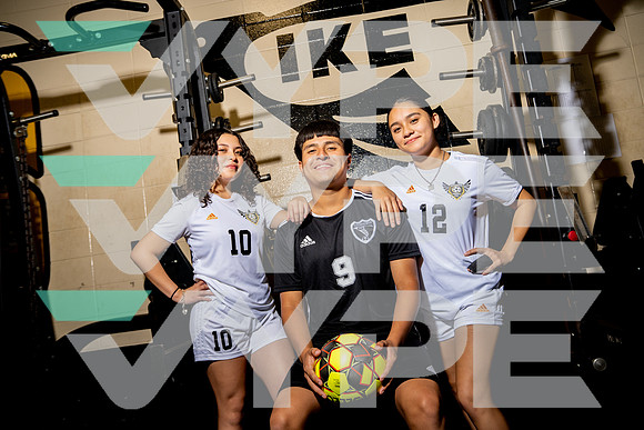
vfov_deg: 43.6
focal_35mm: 30
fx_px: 537
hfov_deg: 61.9
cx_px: 322
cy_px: 215
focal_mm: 30
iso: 100
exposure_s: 1/250
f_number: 4.5
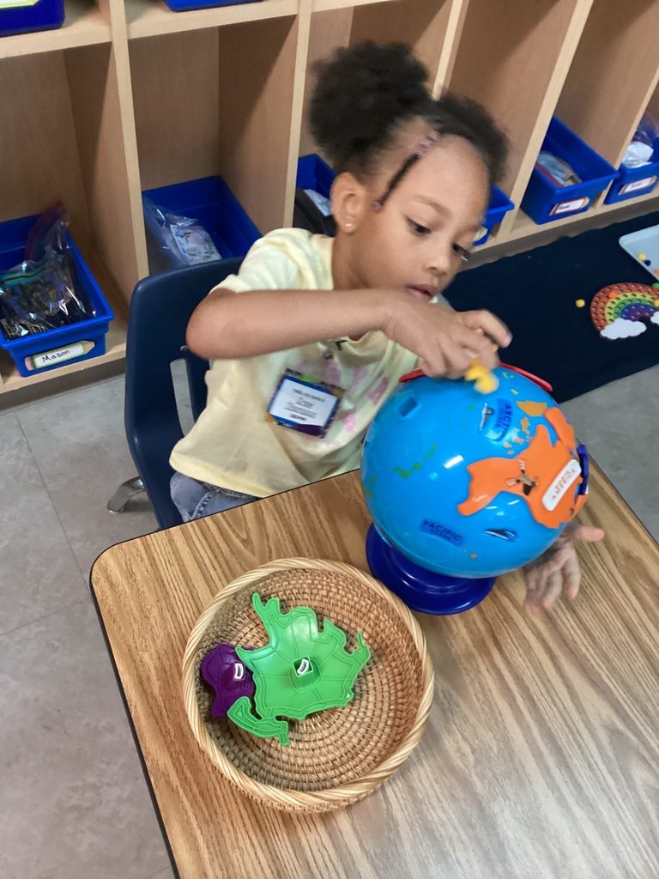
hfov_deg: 45.4
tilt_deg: -52.5
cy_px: 440
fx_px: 787
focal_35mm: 31
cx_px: 330
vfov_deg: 58.4
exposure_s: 1/25
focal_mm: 3.3
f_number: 2.4
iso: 400
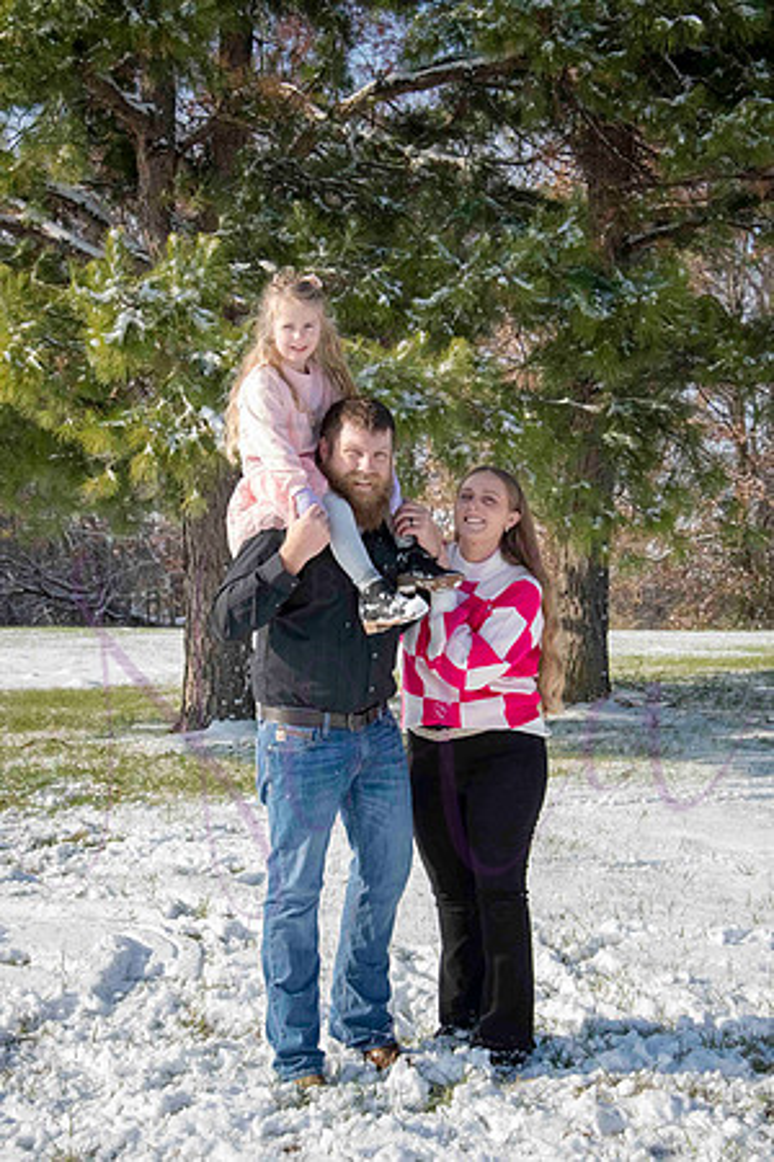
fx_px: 2032
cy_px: 581
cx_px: 387
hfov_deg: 21.6
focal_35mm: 63
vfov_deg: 31.9
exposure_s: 1/2000
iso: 800
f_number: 6.3
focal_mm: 42
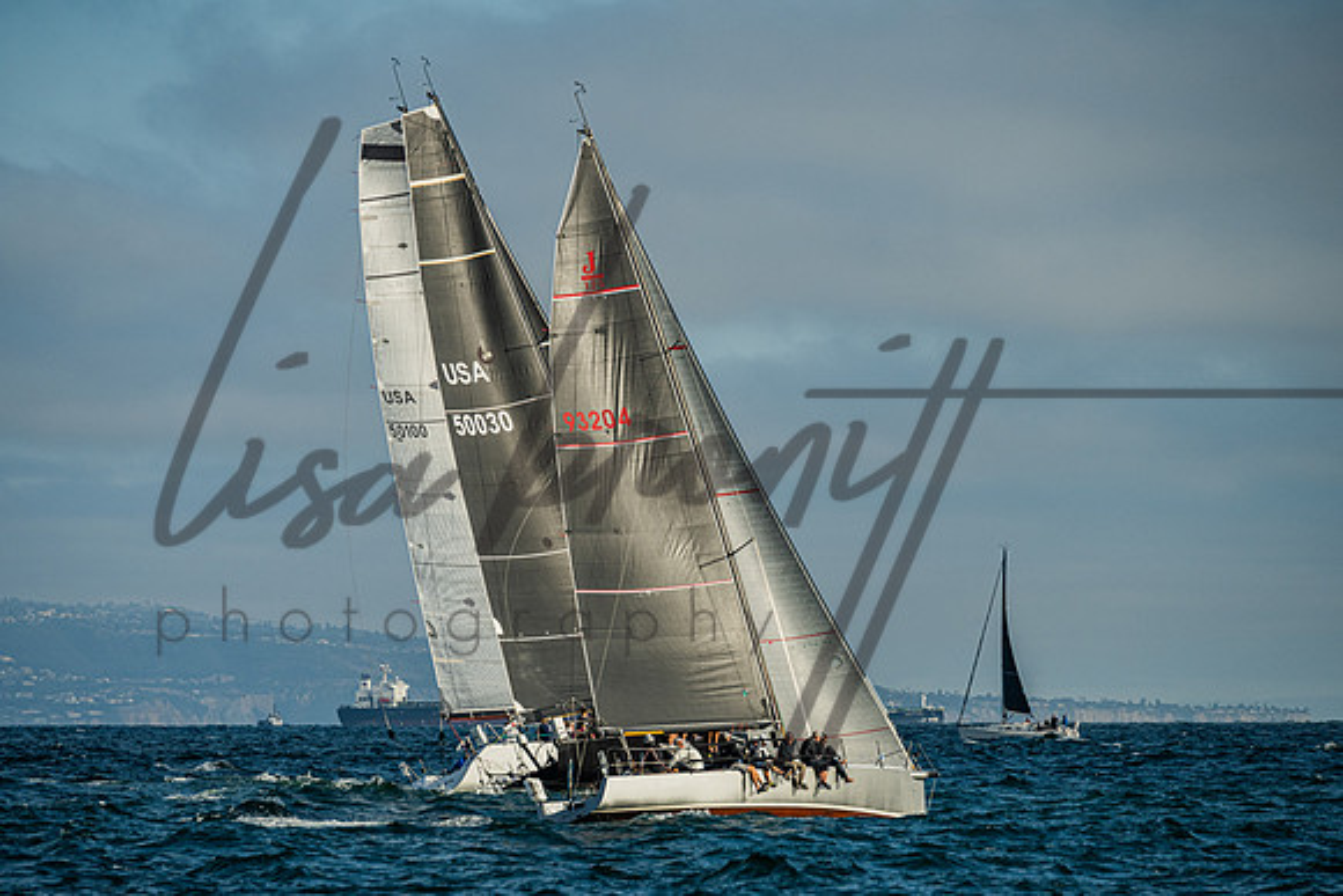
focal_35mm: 244
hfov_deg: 8.4
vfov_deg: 5.6
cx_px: 640
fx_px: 9110
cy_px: 520
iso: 250
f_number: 6.3
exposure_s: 1/800
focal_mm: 200
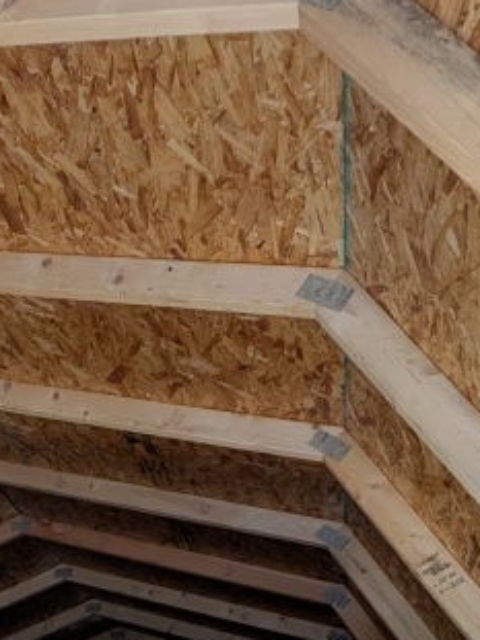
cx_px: 12
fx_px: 740
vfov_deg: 39.0
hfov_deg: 33.2
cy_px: 696
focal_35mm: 40
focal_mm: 1.95
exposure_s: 1/67.9
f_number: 2.2
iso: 134
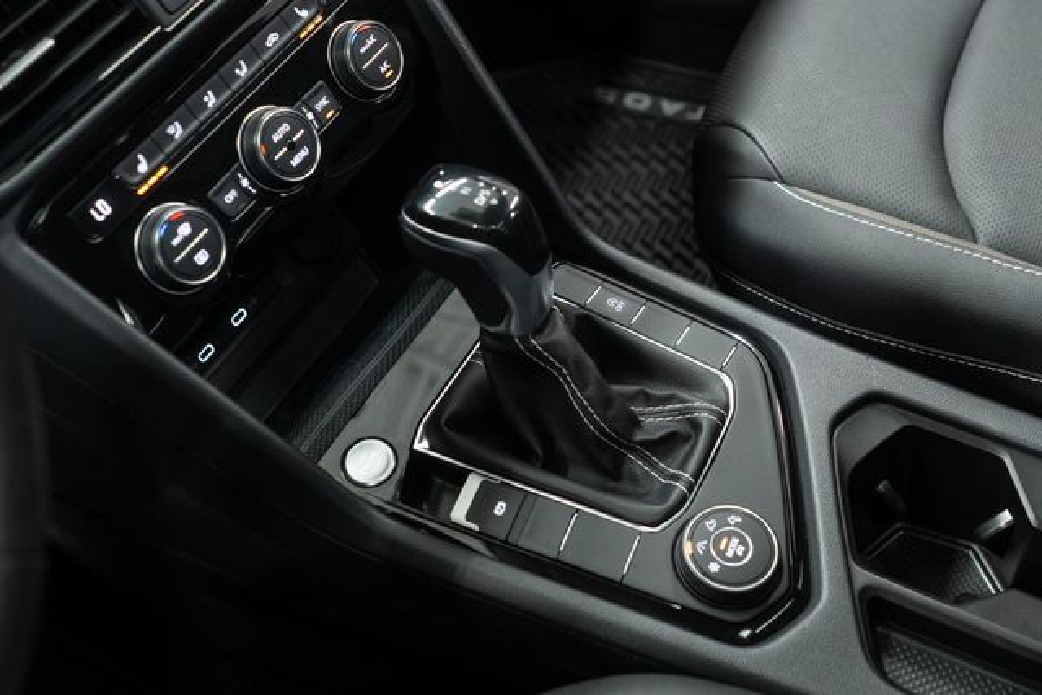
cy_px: 348
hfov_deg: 46.4
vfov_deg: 31.9
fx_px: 1216
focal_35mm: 42
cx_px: 521
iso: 1600
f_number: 3.2
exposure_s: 1/40
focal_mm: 28
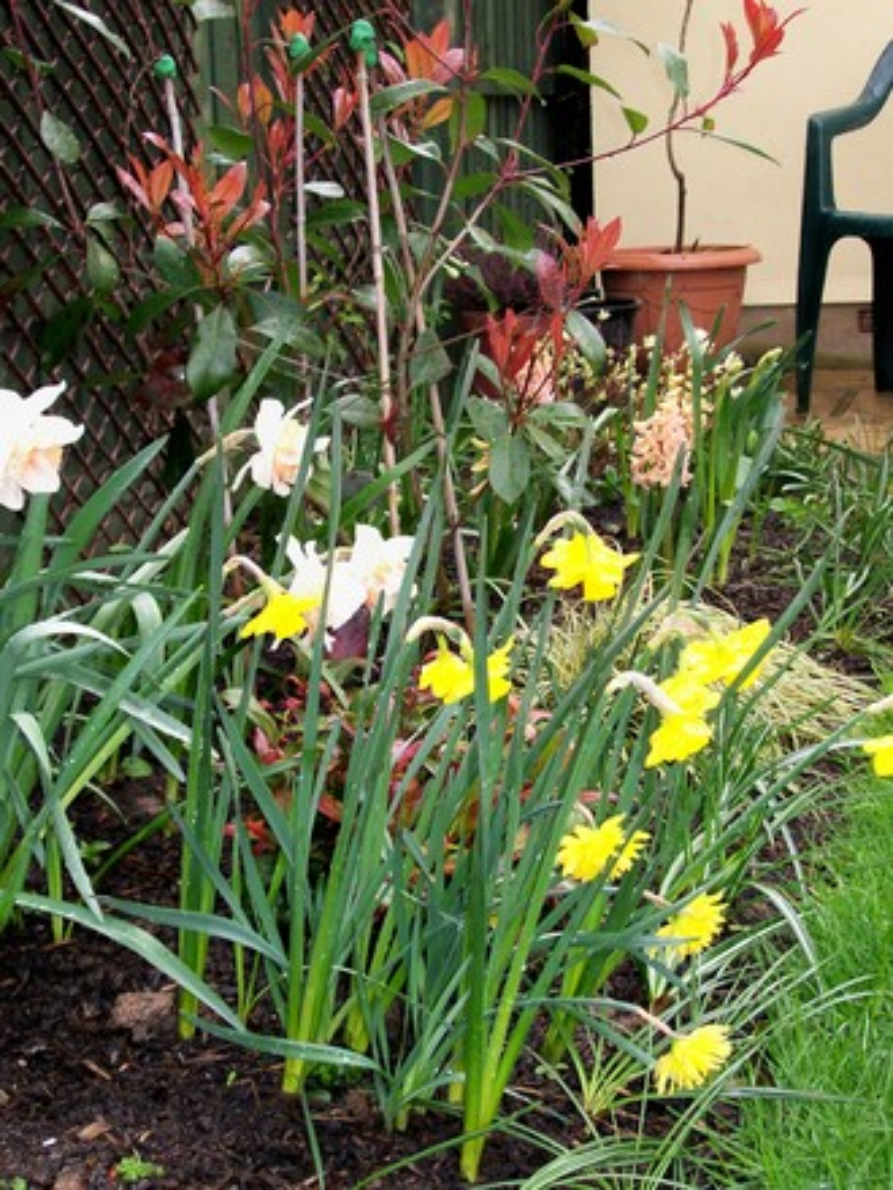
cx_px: 446
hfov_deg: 26.1
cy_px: 595
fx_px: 1926
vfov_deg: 34.3
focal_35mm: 56
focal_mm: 9.4
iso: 80
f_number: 3.4
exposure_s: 1/83.6
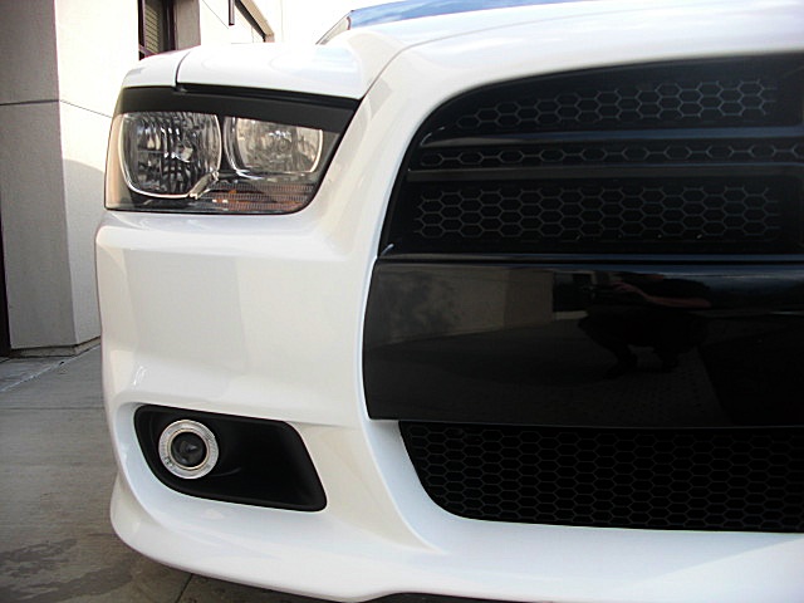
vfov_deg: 39.7
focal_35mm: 36
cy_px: 302
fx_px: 836
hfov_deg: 51.4
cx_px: 402
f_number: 2.8
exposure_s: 1/200
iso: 50
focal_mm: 6.3
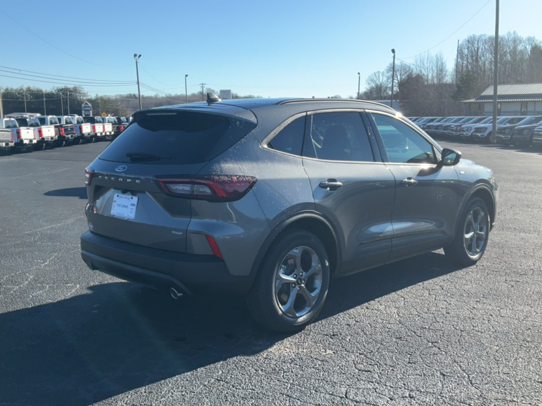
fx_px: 470
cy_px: 203
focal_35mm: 30
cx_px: 271
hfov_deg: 60.0
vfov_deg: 46.8
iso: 25
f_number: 1.8
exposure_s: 1/883
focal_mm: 3
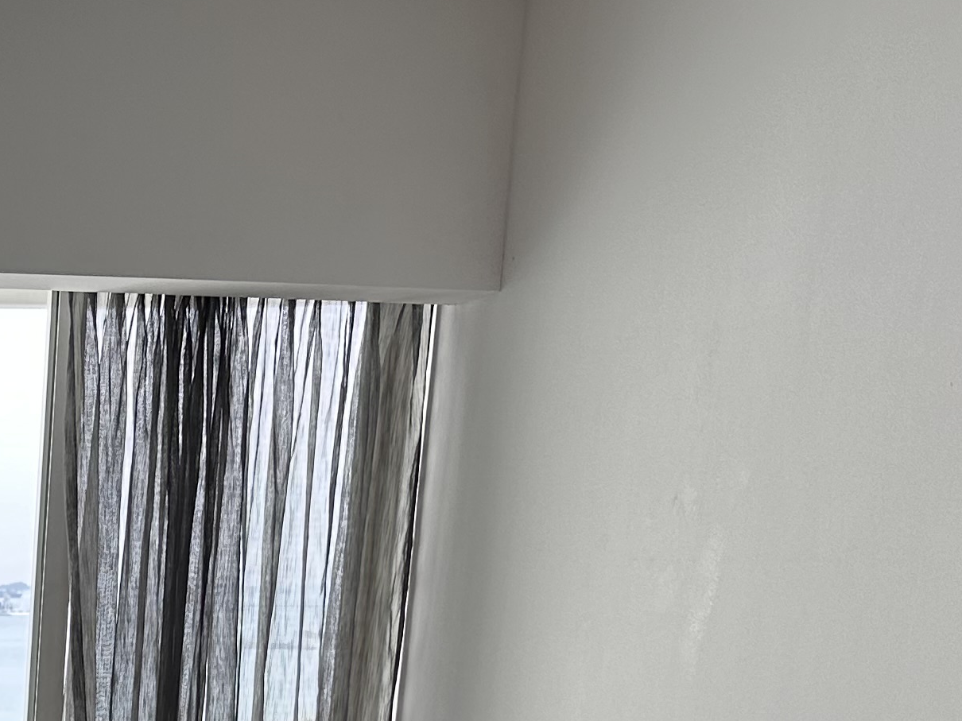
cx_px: -276
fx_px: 2223
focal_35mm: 80
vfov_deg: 16.3
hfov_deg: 22.0
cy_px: 1177
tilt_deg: -14.8
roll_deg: -0.7
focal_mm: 6.86
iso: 80
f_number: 1.78
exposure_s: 1/444
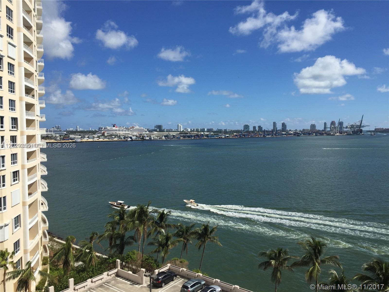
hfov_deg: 61.7
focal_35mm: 29
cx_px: 194
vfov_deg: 48.2
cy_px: 146
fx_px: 326
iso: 32
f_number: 2.2
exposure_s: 1/3300
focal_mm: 4.15
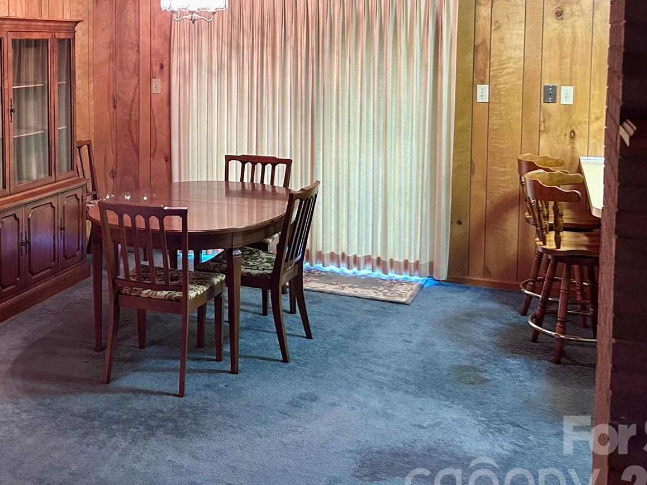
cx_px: 169
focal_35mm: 46
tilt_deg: -4.1
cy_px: 96
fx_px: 860
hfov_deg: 40.2
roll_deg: -0.9
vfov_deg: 30.7
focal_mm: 5.7
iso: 320
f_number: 1.5
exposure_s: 1/60
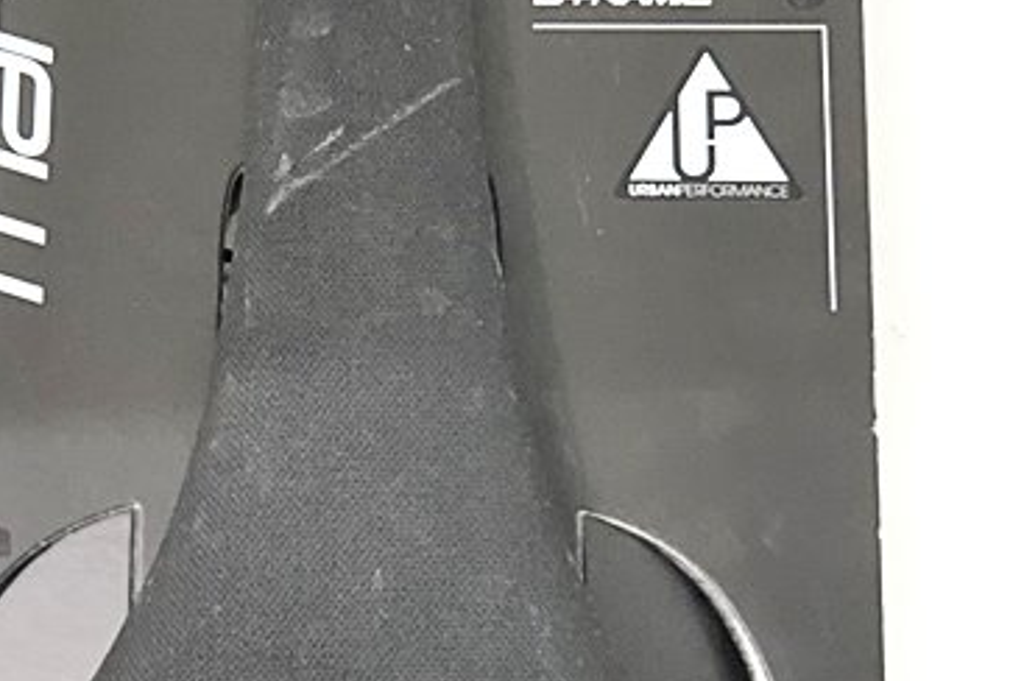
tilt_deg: -73.6
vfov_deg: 11.6
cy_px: 461
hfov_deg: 17.3
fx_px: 3353
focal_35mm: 118
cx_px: 307
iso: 160
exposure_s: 1/20
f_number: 2.4
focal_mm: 6
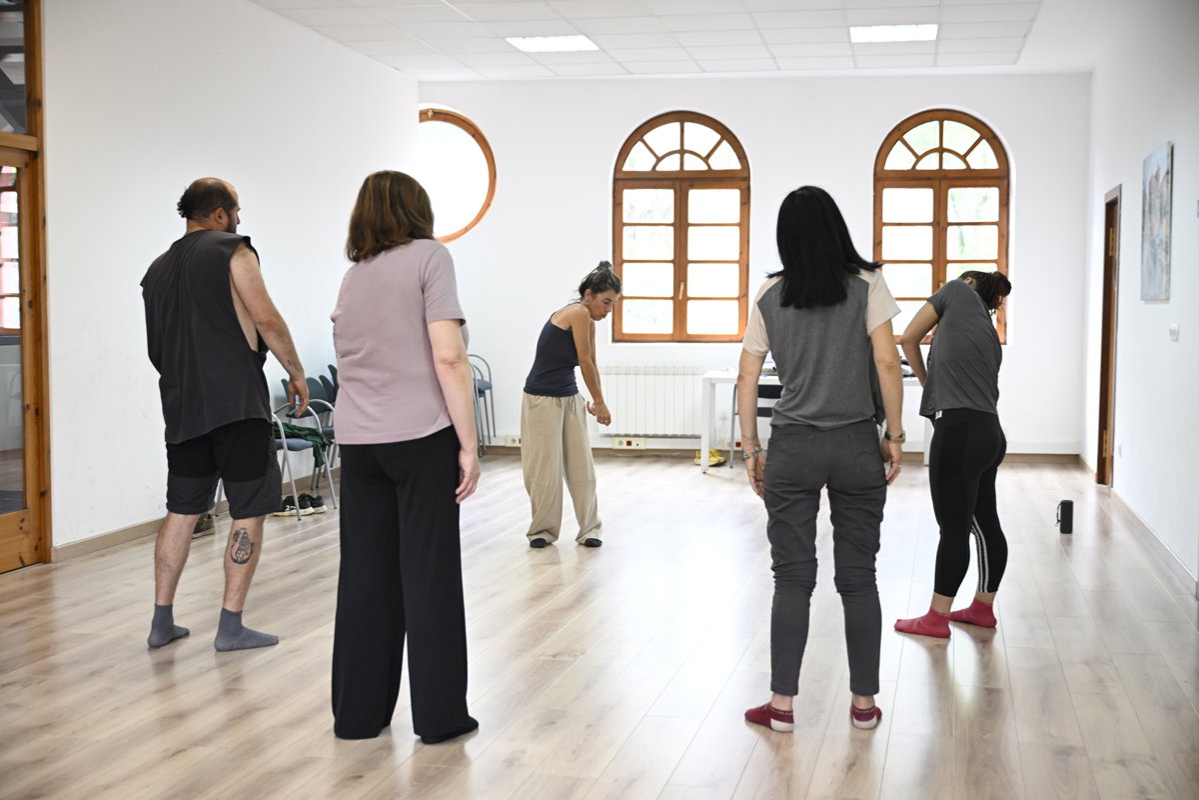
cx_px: 600
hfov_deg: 46.4
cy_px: 400
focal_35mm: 42
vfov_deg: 31.9
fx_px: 1399
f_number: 2.8
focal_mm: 42
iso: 1600
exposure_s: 1/250
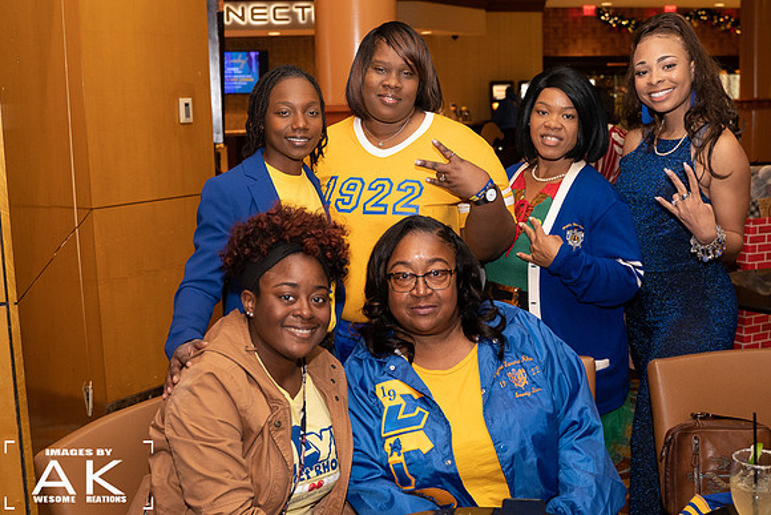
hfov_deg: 46.4
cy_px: 258
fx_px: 900
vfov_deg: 31.9
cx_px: 386
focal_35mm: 42
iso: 1600
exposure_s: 1/100
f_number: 3.5
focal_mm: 28
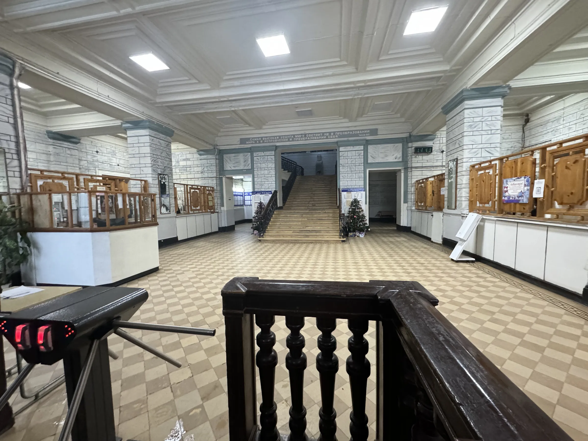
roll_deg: +1.4
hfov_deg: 102.1
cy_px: 220
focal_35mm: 14
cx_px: 294
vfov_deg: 85.7
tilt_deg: -4.1
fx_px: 238
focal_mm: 2.22
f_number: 2.2
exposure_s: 1/50
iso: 1000
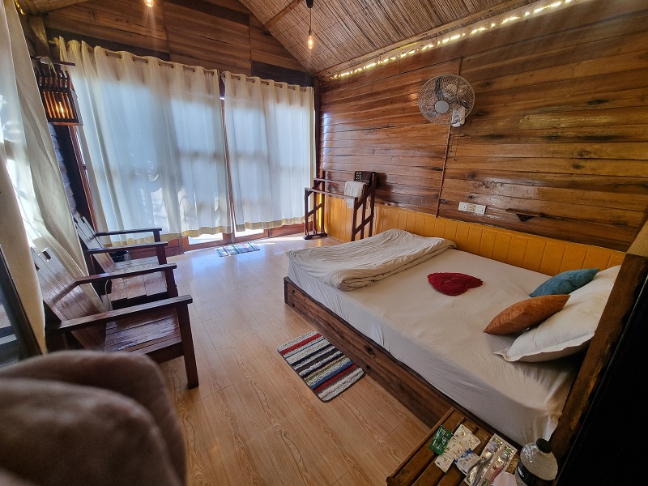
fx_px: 243
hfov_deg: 106.2
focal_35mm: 13
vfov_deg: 89.9
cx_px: 324
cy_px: 243
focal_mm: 2.2
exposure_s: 1/60
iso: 64
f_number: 2.2
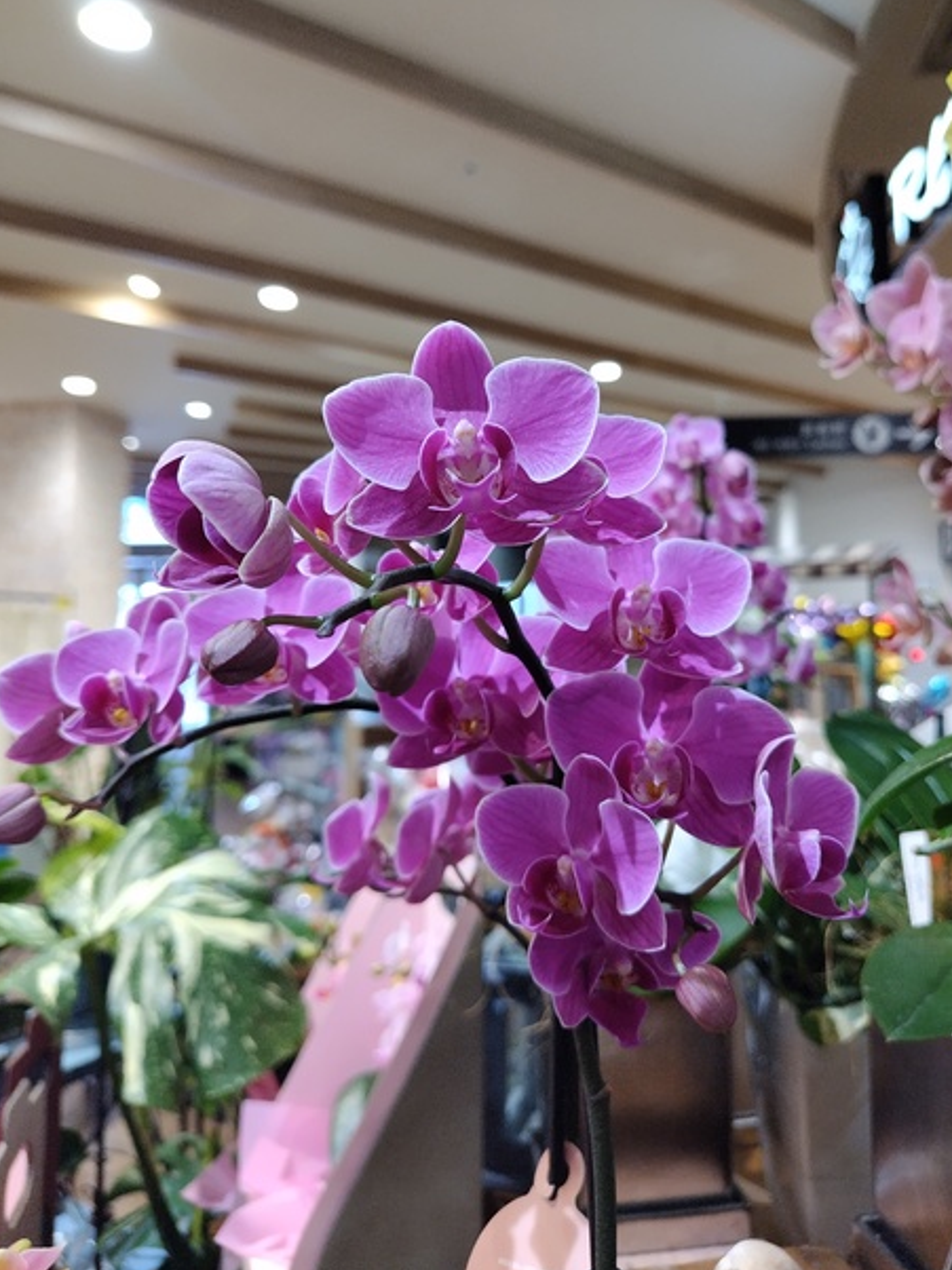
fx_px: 954
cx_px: 530
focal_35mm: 26
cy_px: 561
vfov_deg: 67.1
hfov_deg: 52.9
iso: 162
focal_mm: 5.5
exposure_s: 1/60
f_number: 1.9
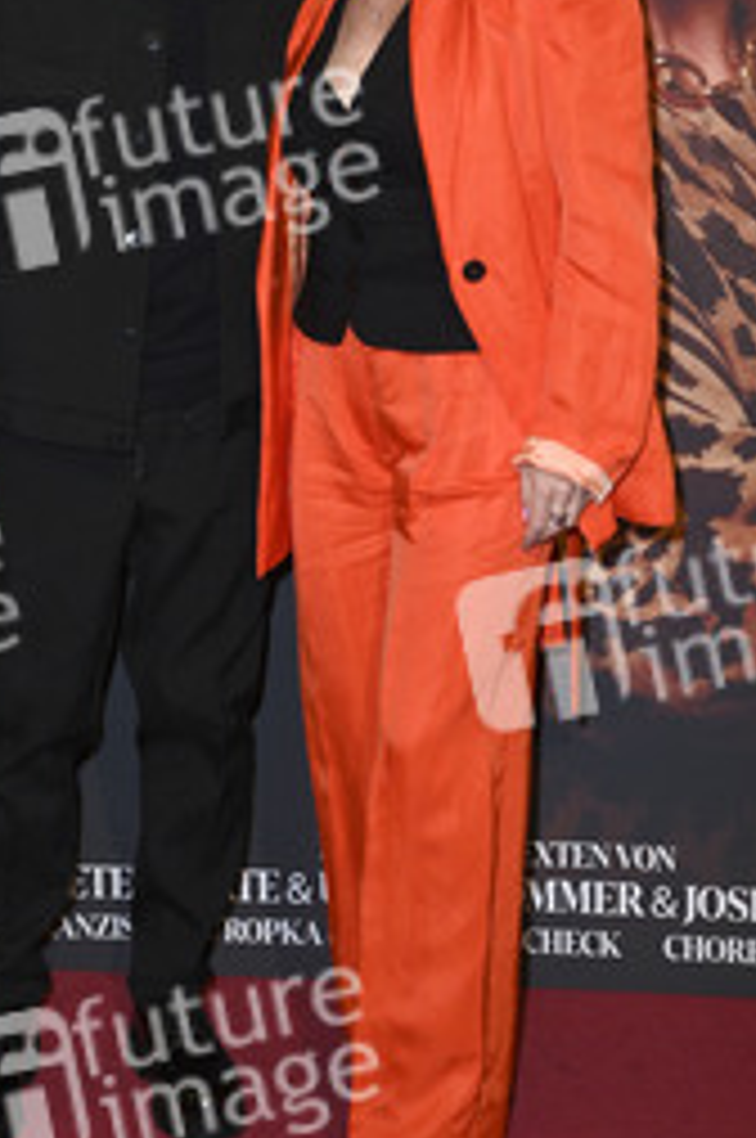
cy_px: 400
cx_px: 279
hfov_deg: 17.9
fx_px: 2400
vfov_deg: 26.6
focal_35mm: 76
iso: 1250
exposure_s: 1/250
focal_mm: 48
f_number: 5.6
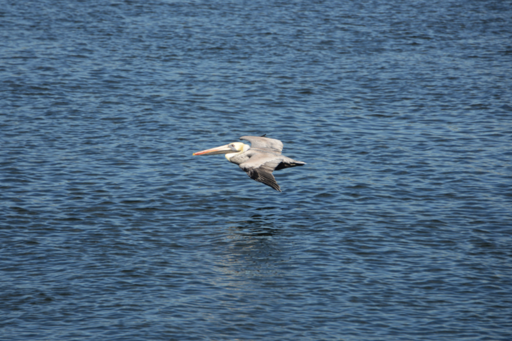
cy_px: 170
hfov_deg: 12.1
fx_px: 2417
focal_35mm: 170
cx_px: 256
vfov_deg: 8.1
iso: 250
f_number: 5.6
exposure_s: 1/1250
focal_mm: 170
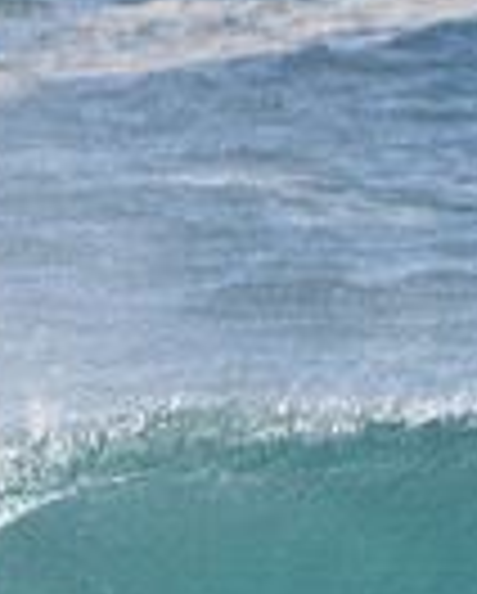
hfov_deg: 0.5
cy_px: 799
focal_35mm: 3092
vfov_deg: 0.6
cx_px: 374
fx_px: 54438
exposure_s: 1/2000
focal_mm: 500
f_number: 5.6
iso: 360
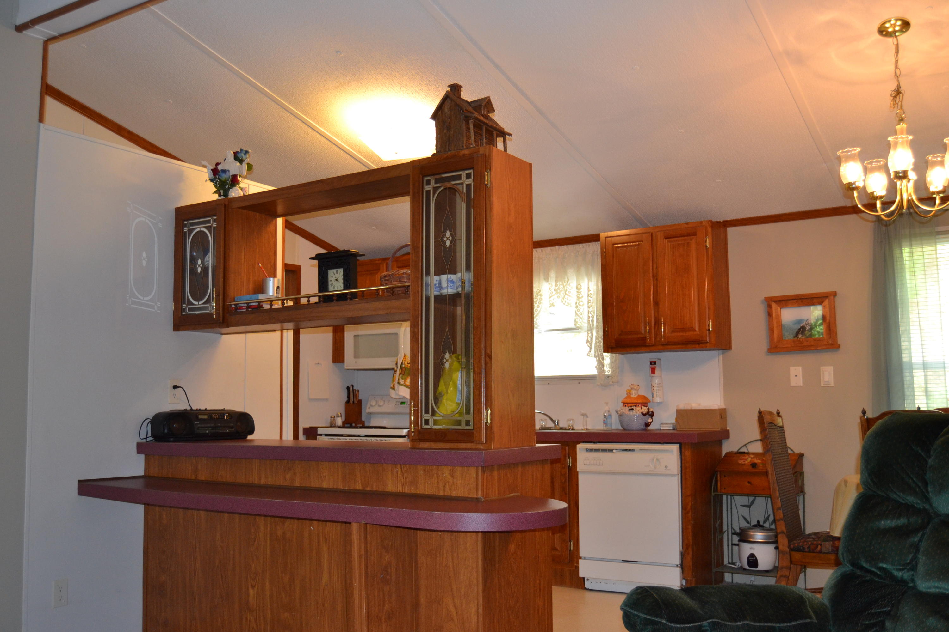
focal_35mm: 33
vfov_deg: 40.0
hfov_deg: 57.2
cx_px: 474
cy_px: 316
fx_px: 870
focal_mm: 22
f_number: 3.5
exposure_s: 1/60
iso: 720
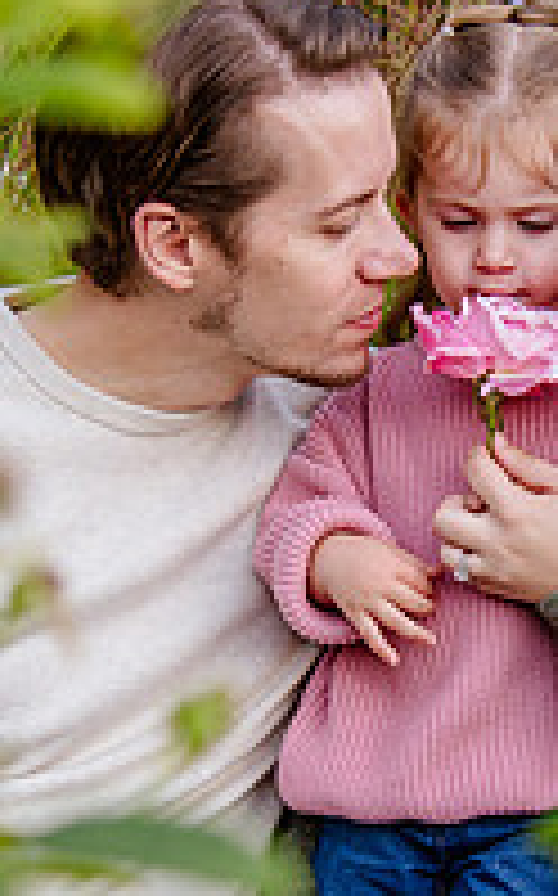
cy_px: 565
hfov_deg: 6.8
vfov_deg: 11.0
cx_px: 595
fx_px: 4657
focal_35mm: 191
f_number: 4
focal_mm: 48
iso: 500
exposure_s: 1/160
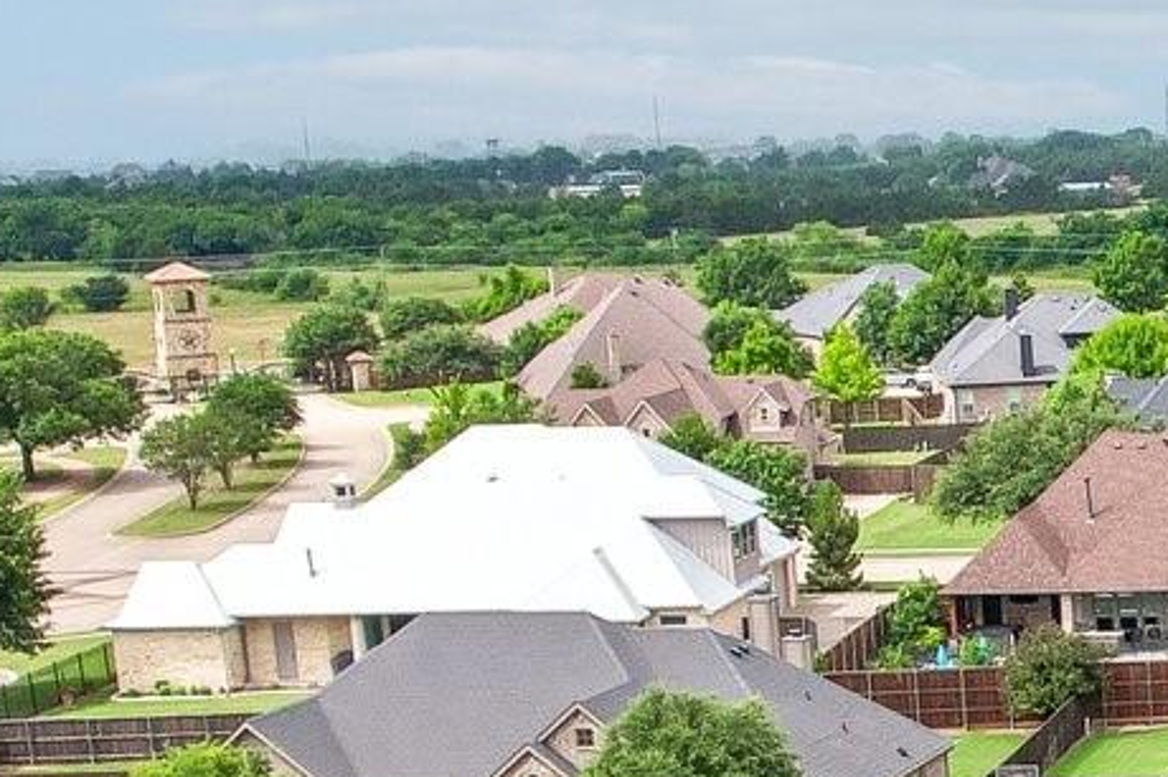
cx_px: 1749
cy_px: 915
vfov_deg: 13.6
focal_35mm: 98
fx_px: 3177
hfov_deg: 18.5
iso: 100
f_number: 2.8
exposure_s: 1/1250
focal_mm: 8.4
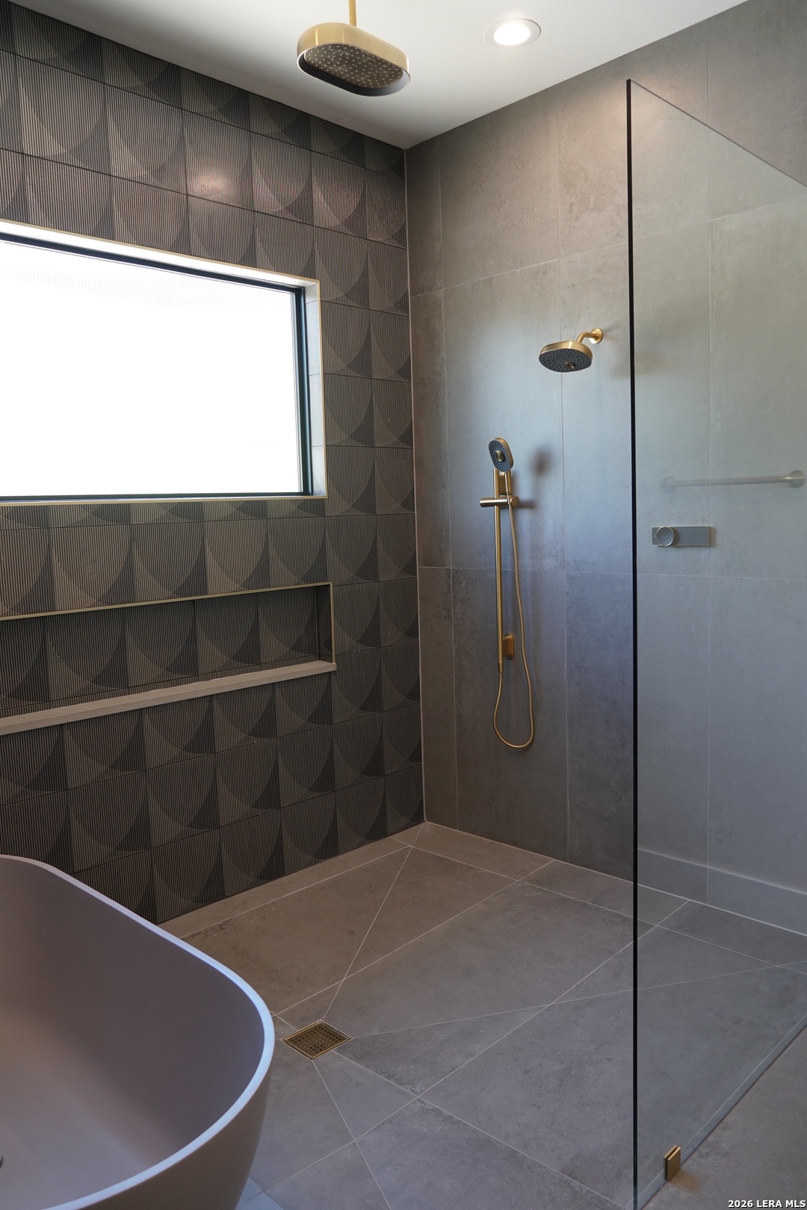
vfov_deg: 67.4
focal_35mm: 27
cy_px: 605
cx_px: 404
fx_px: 908
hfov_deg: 47.9
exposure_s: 1/60
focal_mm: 18
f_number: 4
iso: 400
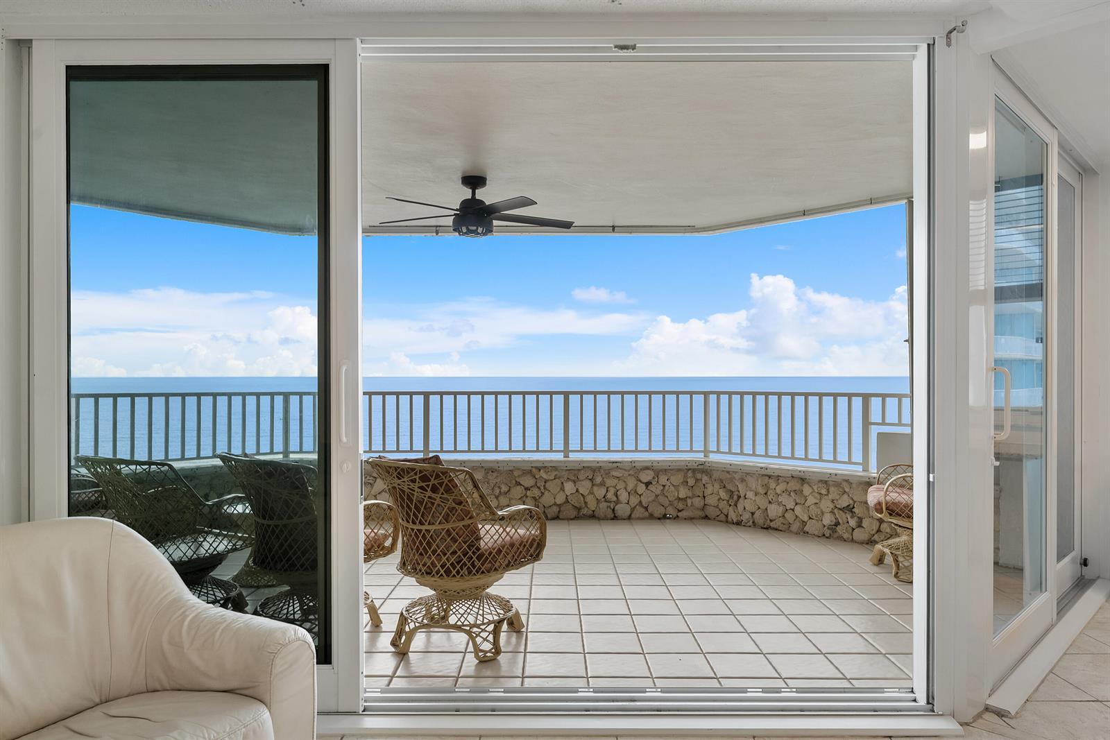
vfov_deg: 55.7
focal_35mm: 23
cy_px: 370
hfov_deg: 76.8
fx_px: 700
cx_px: 555
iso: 500
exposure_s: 1/80
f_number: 8
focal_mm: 22.7
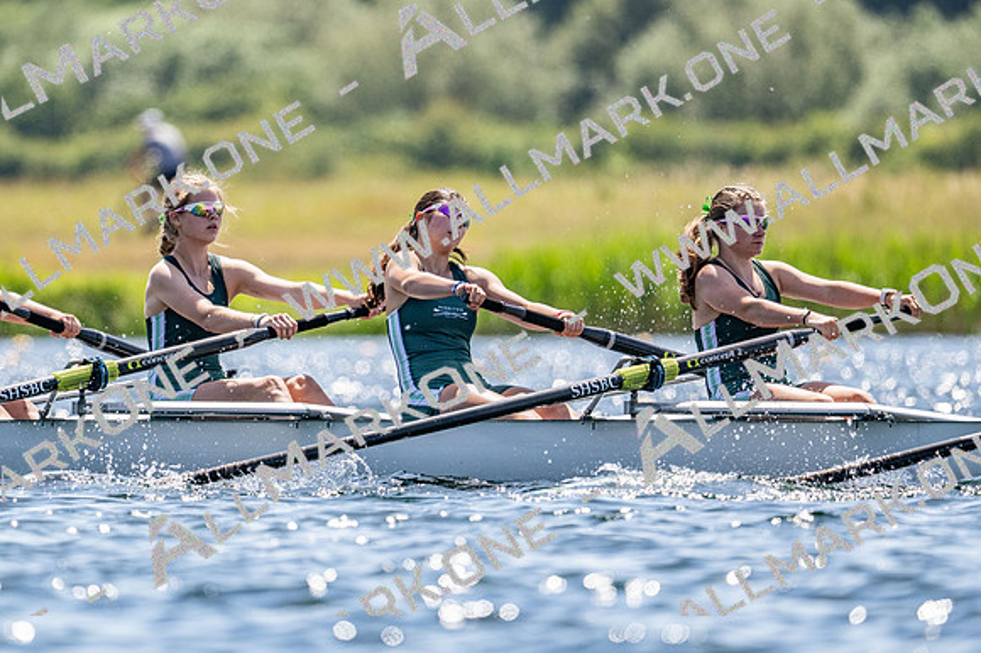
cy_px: 326
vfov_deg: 2.3
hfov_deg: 3.4
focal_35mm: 600
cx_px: 490
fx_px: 16340
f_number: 4.5
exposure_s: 1/2500
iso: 220
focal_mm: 400
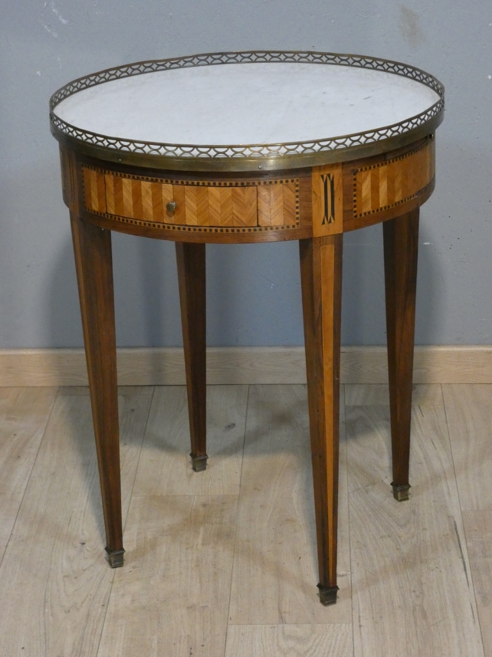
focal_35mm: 95
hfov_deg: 15.6
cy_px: 328
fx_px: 1800
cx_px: 246
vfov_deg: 20.7
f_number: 4.8
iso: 1000
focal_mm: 17.1
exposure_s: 1/80
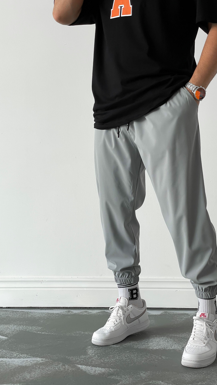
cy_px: 192
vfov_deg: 36.6
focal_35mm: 57
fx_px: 583
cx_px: 134
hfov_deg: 21.1
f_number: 2
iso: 80
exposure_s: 1/120
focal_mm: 6
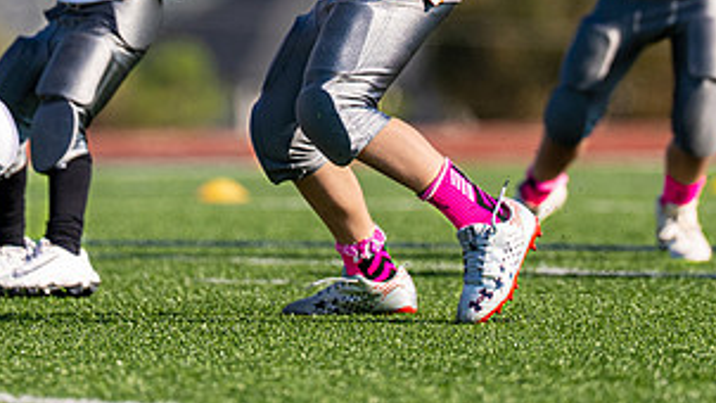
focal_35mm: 575
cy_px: -71
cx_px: 382
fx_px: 10919
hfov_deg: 3.8
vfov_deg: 2.1
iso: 100
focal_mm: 200
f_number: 2.8
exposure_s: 1/2500
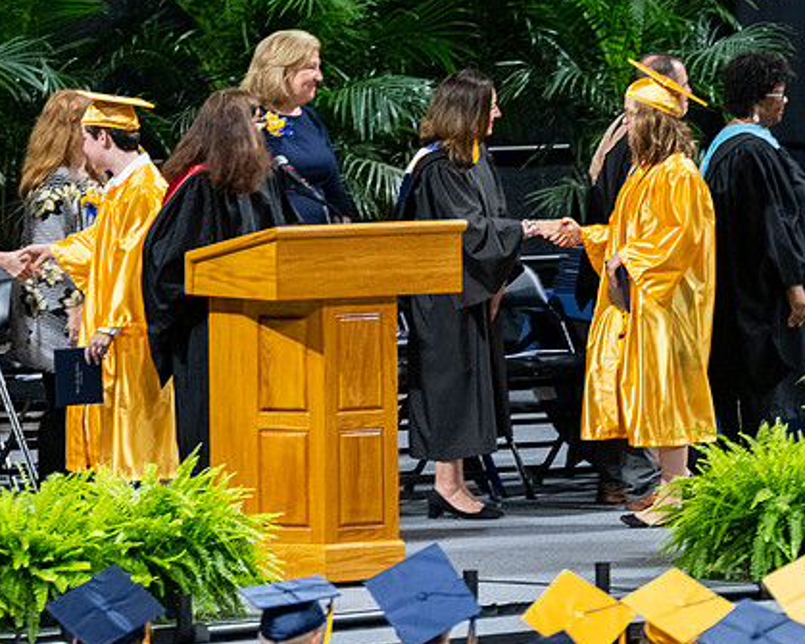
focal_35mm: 440
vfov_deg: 3.5
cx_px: 610
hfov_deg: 4.4
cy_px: 357
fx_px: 10481
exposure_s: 1/200
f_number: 4
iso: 2000
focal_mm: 190
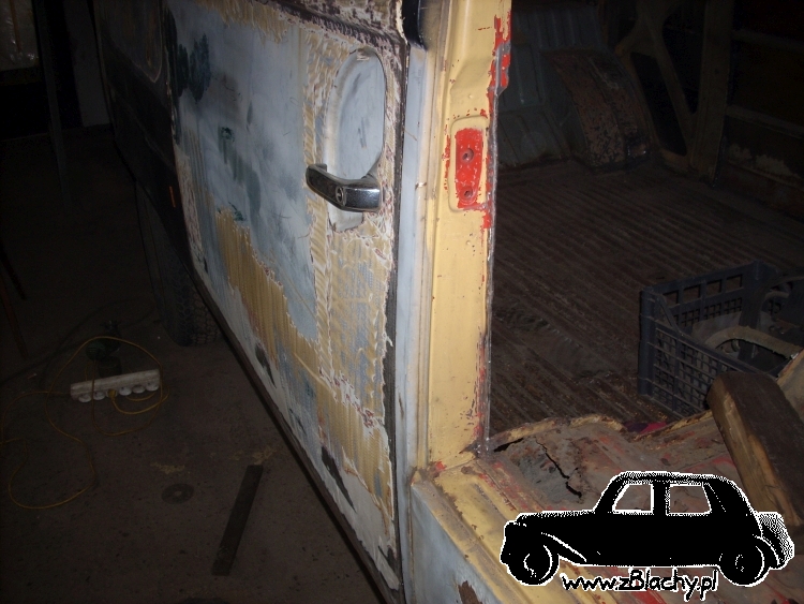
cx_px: 402
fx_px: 860
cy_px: 302
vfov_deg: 38.7
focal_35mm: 37
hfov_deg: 50.1
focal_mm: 6.2
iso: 64
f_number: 2.8
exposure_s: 1/60
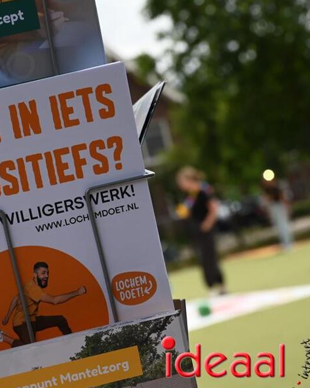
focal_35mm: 110
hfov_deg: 13.8
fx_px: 1263
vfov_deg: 17.5
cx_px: -7
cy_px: 194
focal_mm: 70
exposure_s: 1/1000
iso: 640
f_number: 9
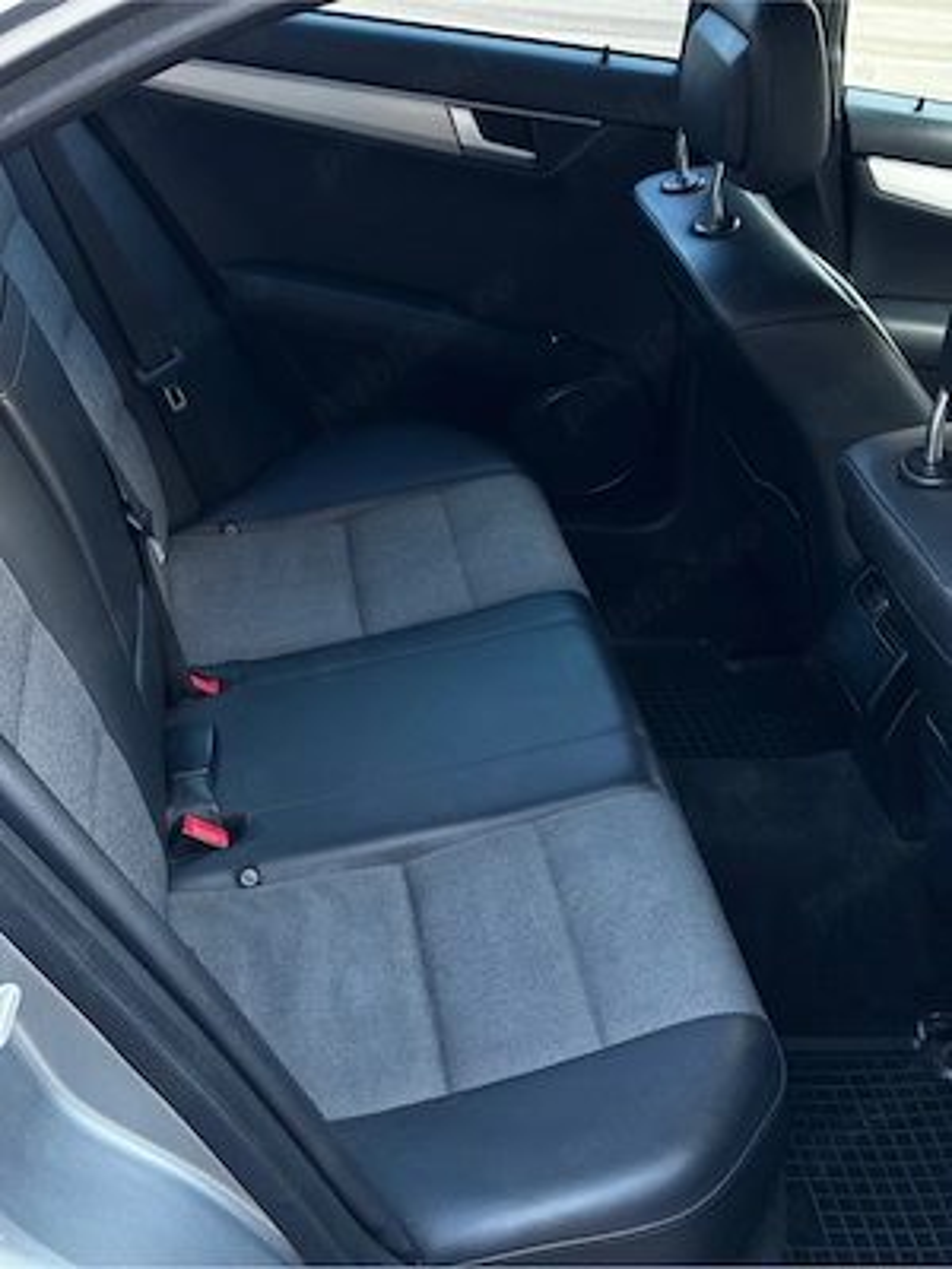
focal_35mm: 48
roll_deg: -8.7
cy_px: 634
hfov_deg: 30.3
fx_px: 1760
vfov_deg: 39.7
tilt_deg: -29.5
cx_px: 476
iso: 200
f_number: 1.78
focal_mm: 6.76
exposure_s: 1/60
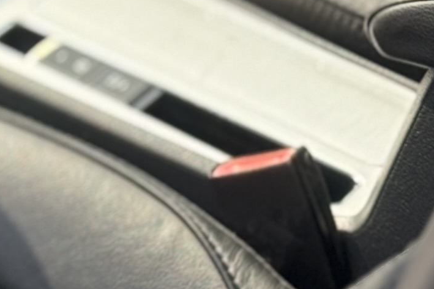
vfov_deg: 4.8
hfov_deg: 7.0
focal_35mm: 284
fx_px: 3424
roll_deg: -4.4
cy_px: -189
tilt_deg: -22.6
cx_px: -483
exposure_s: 1/819
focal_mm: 6.76
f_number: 1.78
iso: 64
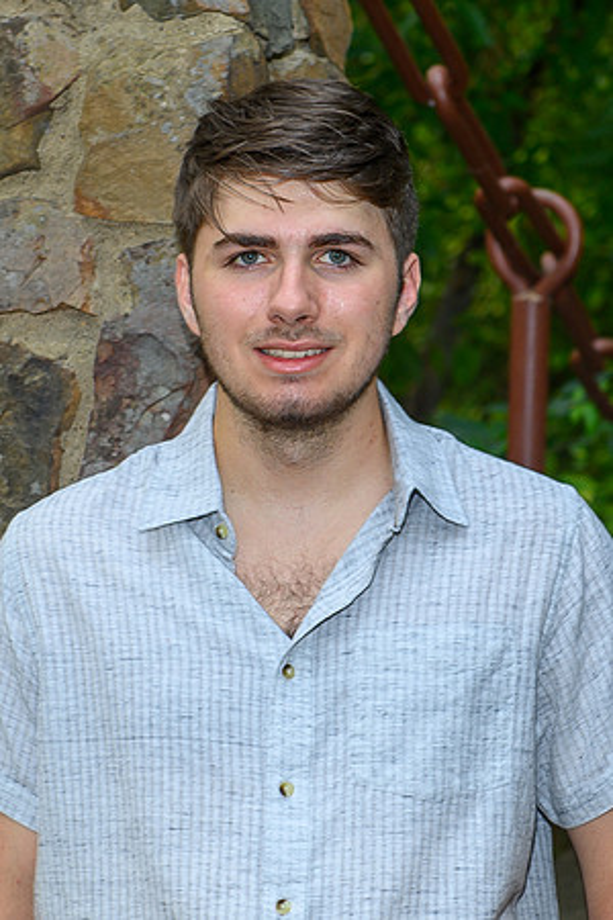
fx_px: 4055
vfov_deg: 12.9
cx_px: 302
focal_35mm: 159
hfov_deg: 8.6
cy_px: 446
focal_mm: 70
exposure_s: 1/80
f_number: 5
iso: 200
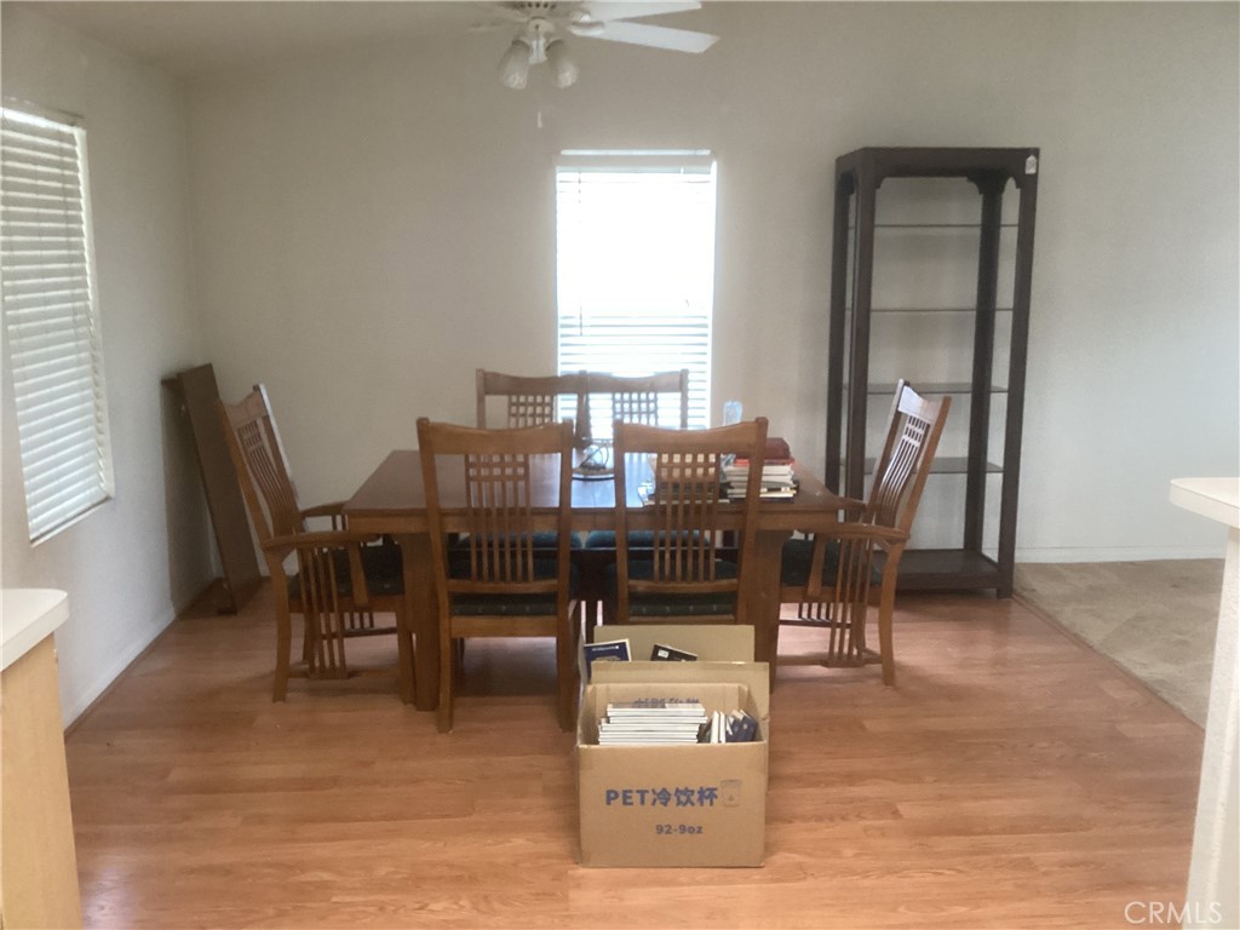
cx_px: 620
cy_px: 465
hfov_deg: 58.4
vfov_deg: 45.4
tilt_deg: -11.1
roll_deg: -0.6
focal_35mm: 31
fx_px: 1110
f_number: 2.4
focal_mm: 3.3
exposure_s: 1/40
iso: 250
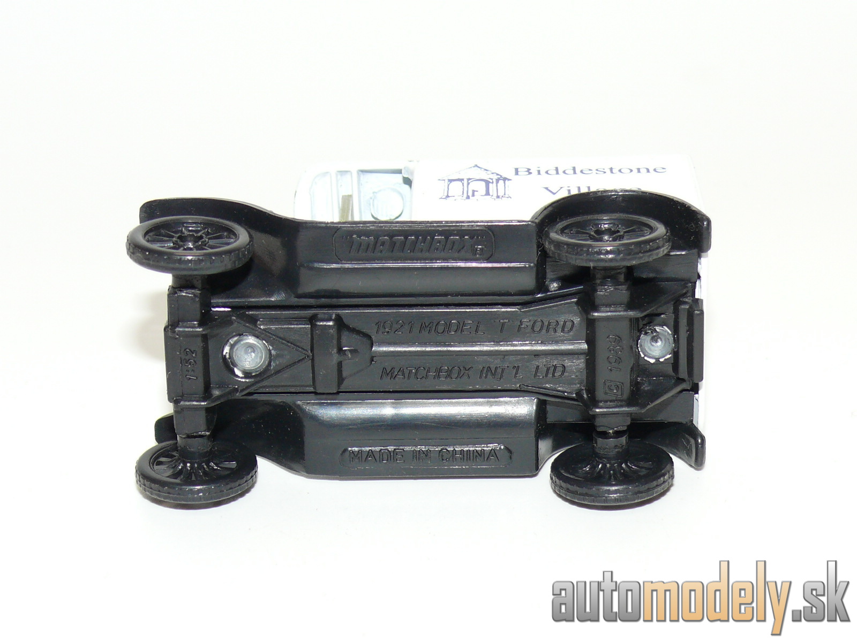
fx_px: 2352
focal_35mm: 95
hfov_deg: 20.7
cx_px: 428
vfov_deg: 15.6
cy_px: 321
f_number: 4
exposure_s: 1/30
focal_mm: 12.9
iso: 100
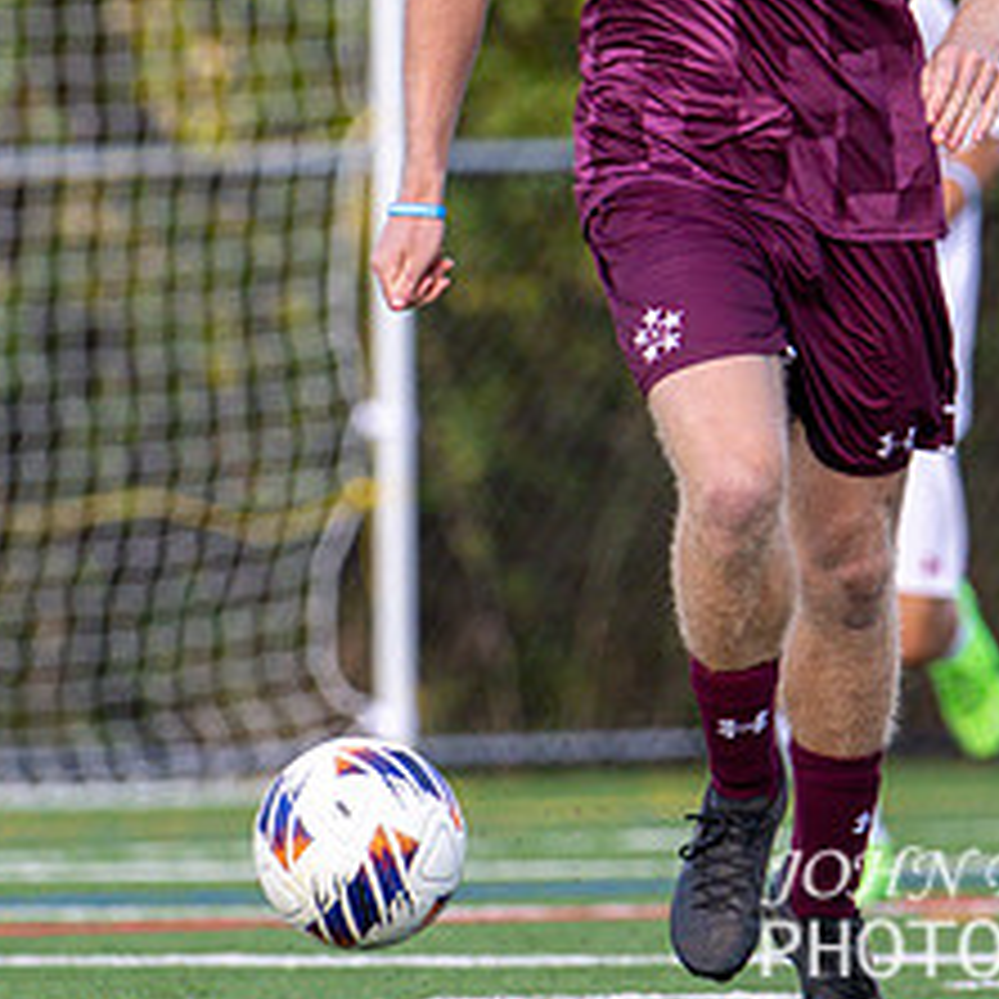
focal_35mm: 1438
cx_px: 751
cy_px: 195
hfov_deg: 1.2
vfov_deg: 1.2
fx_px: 46952
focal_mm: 400
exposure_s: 1/1600
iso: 560
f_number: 4.5
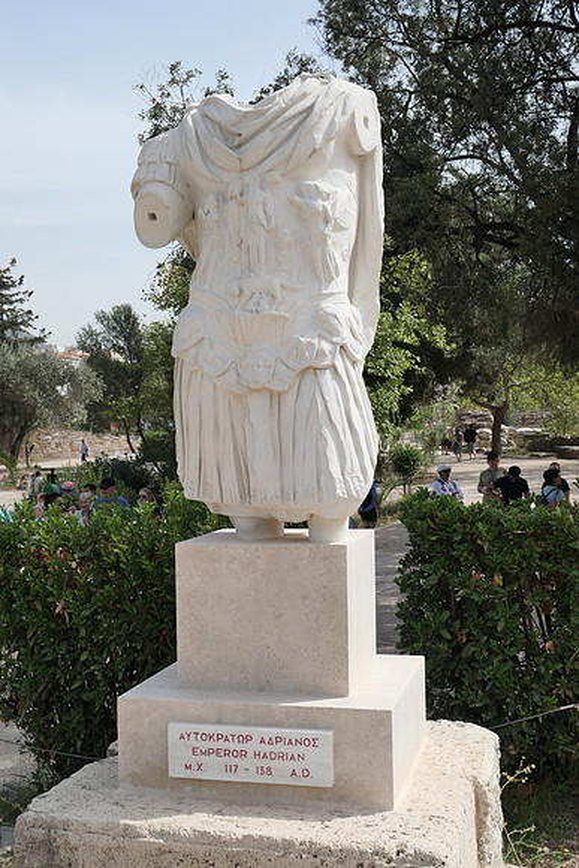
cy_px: 434
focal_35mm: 43
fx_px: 1037
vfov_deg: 45.4
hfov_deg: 31.2
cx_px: 290
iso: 200
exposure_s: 1/1000
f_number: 5.6
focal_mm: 15.8
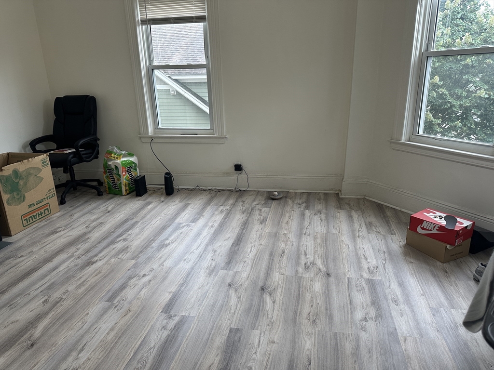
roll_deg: +2.9
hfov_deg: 71.6
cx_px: 247
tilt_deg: -17.6
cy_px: 185
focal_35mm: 24
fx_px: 343
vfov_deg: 56.8
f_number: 1.78
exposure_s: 1/120
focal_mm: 6.86
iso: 160
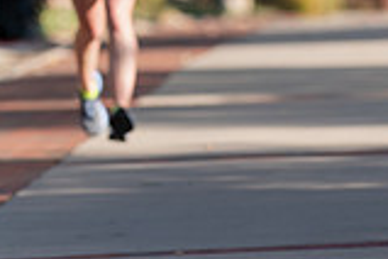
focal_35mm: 1093
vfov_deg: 1.3
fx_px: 11779
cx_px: -61
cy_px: -123
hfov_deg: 1.9
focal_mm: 300
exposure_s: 1/640
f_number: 4.5
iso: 200
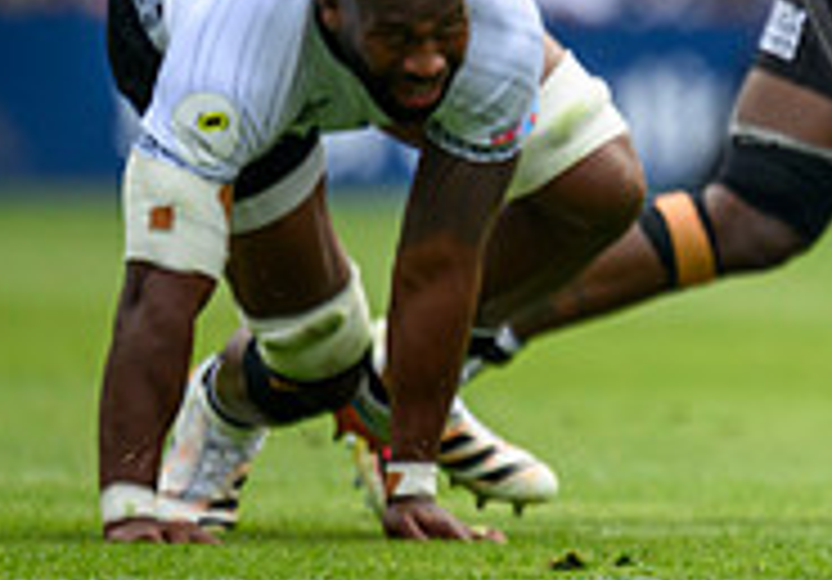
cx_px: 1185
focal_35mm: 2198
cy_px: -3
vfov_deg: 0.6
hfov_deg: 0.9
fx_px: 51524
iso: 500
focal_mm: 560
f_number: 4
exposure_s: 1/1600
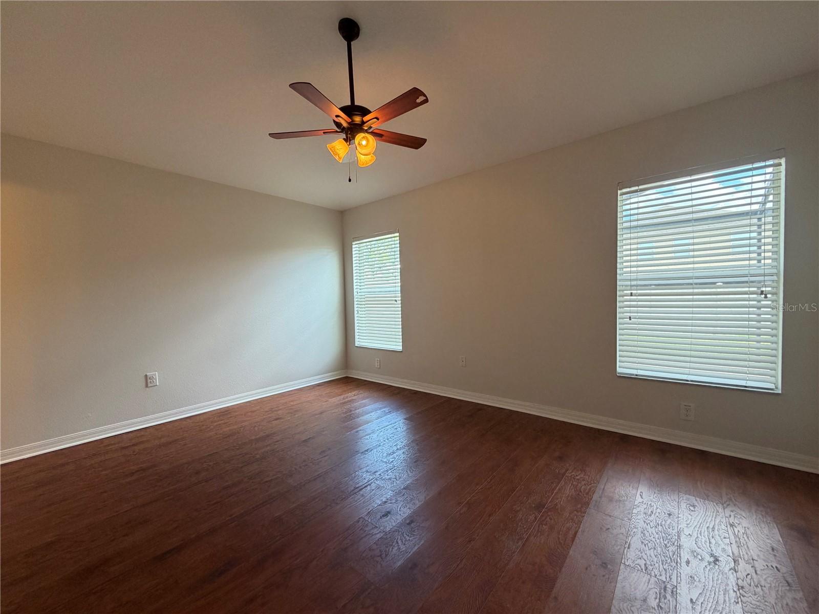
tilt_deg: -2.0
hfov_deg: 102.1
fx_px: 331
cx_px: 410
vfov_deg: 85.7
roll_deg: +2.0
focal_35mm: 14
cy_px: 307
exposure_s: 1/120
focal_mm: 2.22
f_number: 2.2
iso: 200
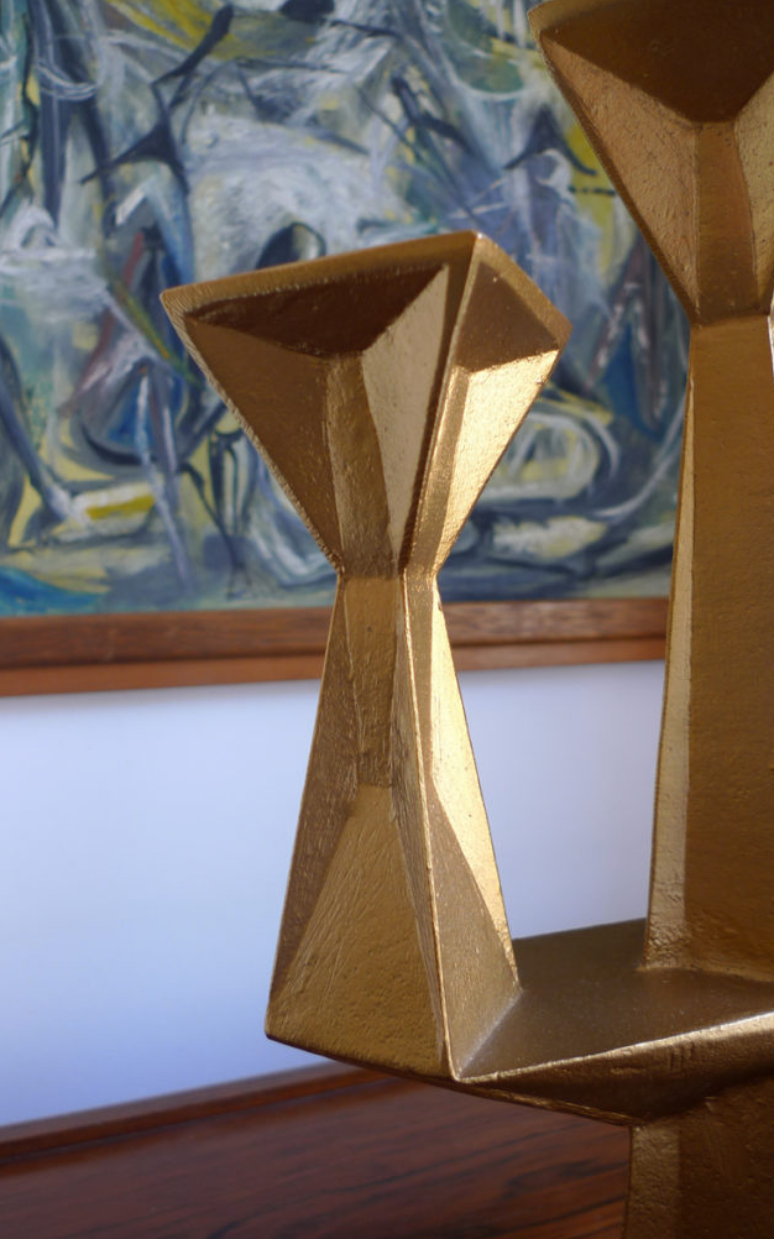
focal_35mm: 26
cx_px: 385
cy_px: 622
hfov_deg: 47.6
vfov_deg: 70.4
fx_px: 878
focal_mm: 5.1
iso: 80
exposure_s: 1/40
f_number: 2
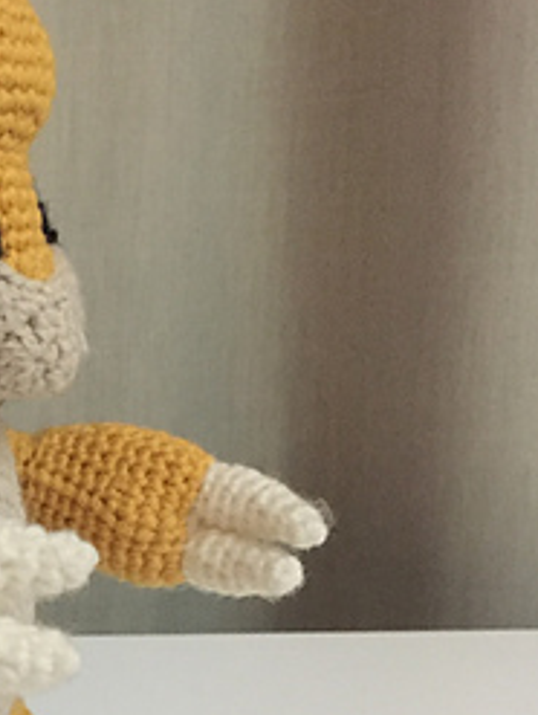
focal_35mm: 75
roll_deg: +1.1
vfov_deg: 25.7
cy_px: 521
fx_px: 1550
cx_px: -90
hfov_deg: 18.7
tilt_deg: -12.1
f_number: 2.2
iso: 400
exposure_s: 1/17
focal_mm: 4.15
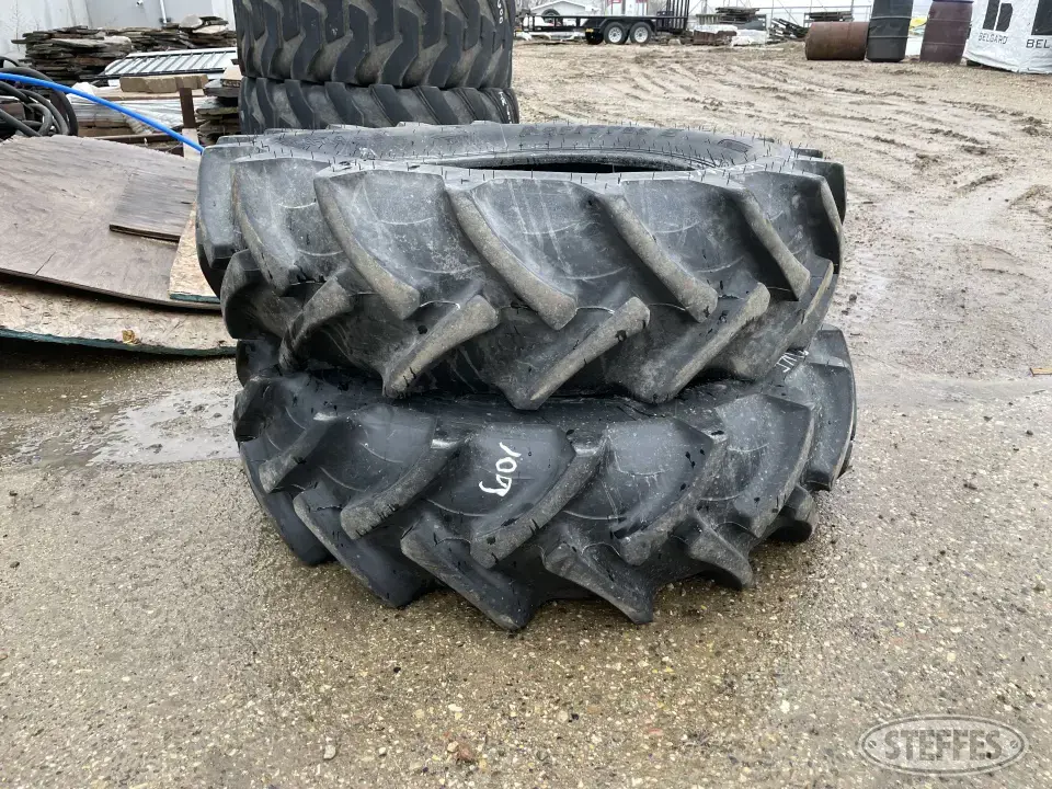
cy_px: 394
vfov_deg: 53.1
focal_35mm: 26
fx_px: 790
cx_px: 526
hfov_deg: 67.3
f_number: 1.6
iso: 32
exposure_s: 1/600
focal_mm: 4.2
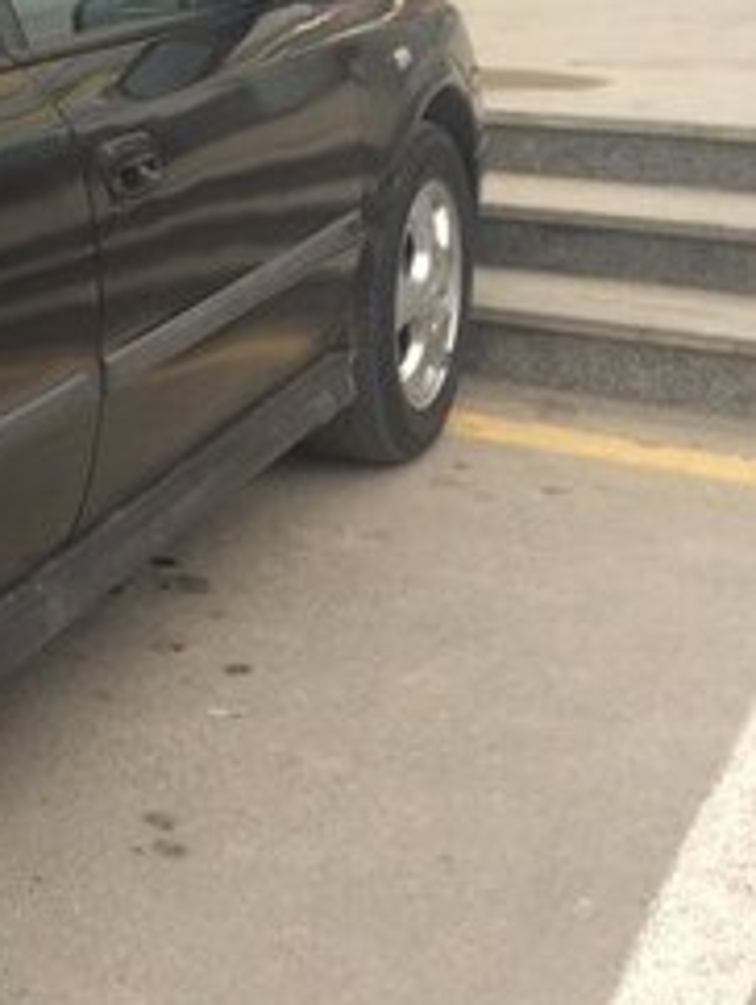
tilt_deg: -11.4
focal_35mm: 79
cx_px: -449
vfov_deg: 24.4
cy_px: 222
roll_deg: +4.0
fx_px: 2296
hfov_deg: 16.6
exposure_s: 1/50
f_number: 2.2
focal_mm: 4.15
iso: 32
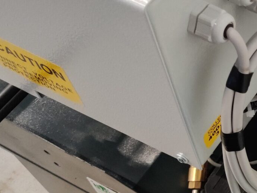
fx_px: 601
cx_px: 366
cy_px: 60
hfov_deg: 21.1
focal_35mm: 81
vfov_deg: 18.1
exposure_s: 1/50
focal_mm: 4.75
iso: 1000
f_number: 1.65
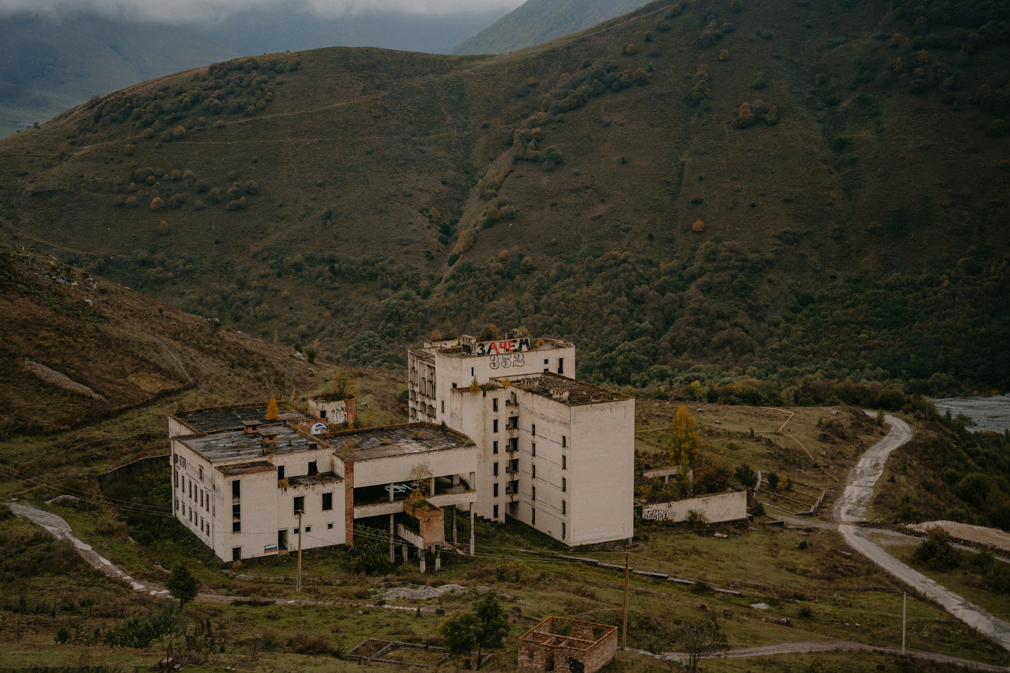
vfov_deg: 22.3
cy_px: 336
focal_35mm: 61
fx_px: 1711
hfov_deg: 32.9
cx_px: 505
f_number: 2.8
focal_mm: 61
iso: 250
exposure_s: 1/400
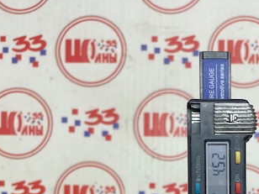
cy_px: 197
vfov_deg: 25.6
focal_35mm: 54
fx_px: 404
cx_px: 198
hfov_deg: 34.7
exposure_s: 1/100
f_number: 1.6
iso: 125
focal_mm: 4.2
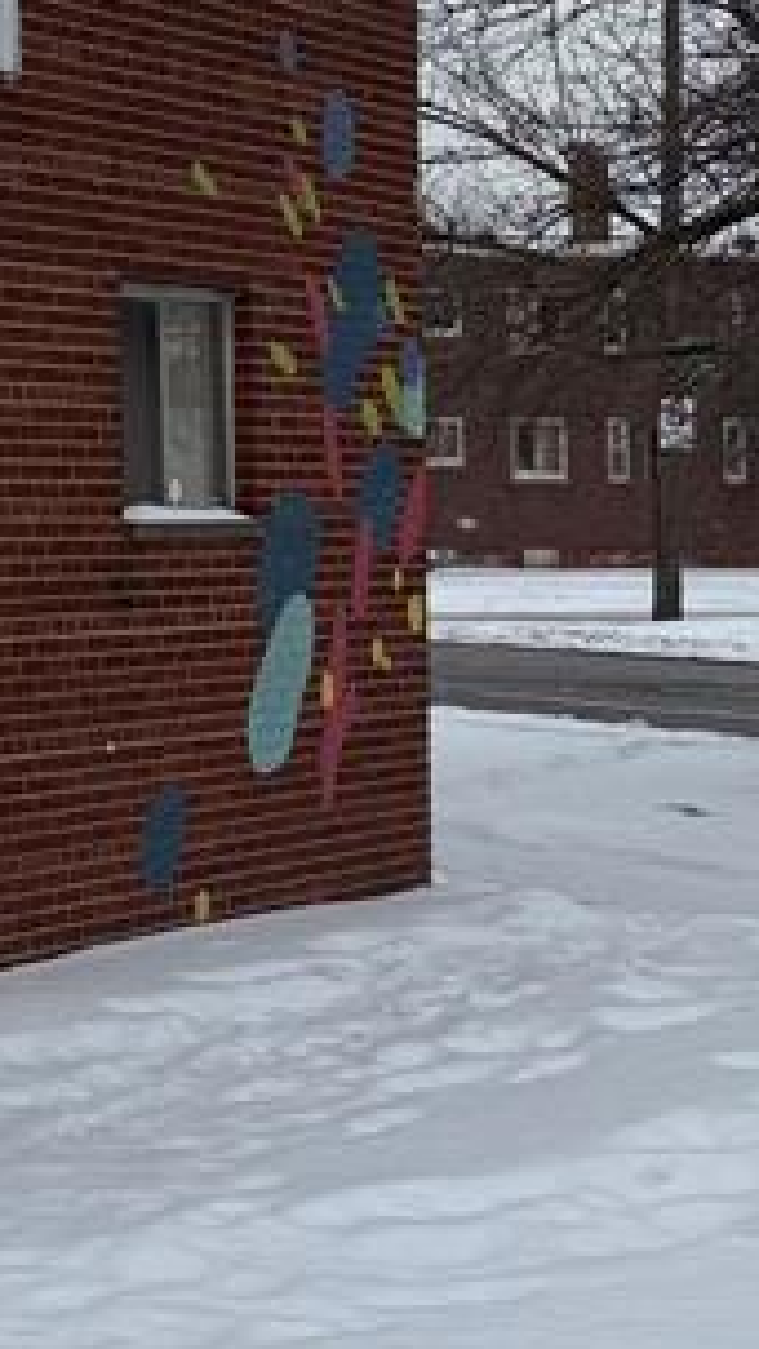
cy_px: 337
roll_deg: -0.1
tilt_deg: +4.4
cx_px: -1469
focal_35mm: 88
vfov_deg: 23.9
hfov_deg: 10.3
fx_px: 3149
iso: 80
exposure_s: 1/3584
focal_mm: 6.76
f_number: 1.78
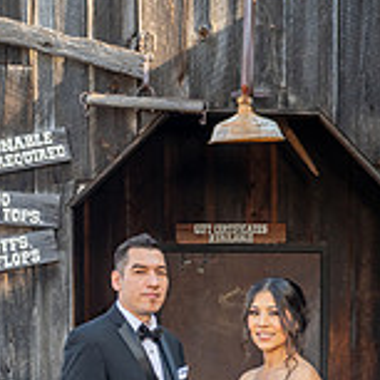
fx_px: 1279
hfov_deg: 16.8
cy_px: 453
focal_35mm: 103
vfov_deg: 16.2
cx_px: 307
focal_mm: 26
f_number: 4.5
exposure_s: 1/160
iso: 200
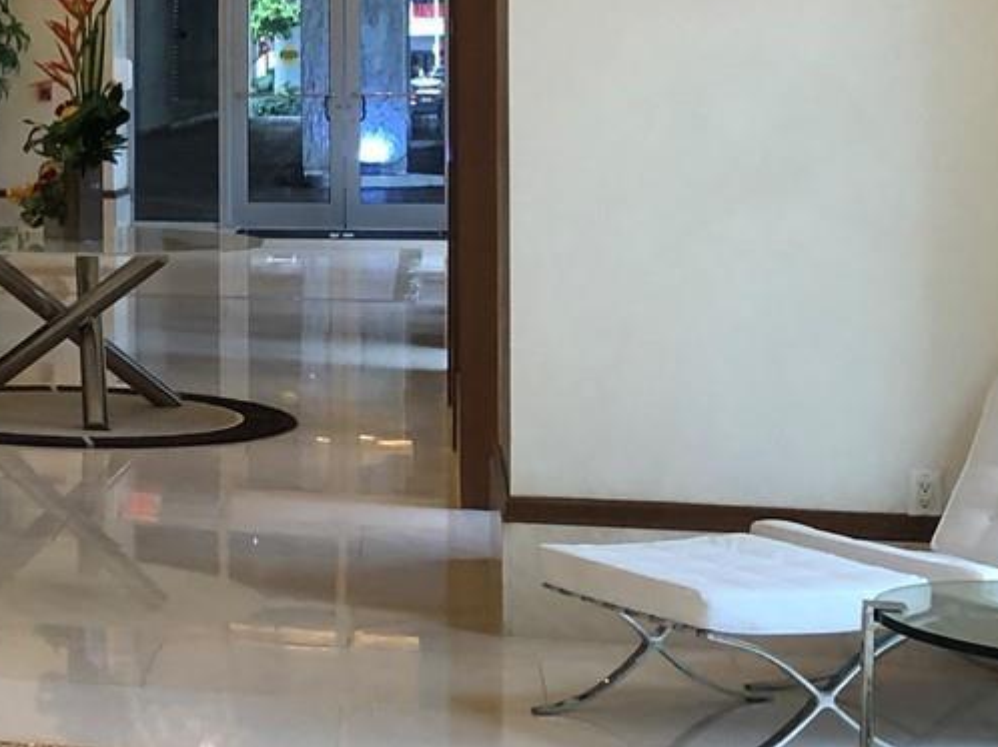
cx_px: -511
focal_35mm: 90
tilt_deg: -0.4
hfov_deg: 19.0
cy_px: 124
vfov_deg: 16.3
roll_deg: +0.3
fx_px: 2594
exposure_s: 1/30
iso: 32
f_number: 1.8
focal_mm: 4
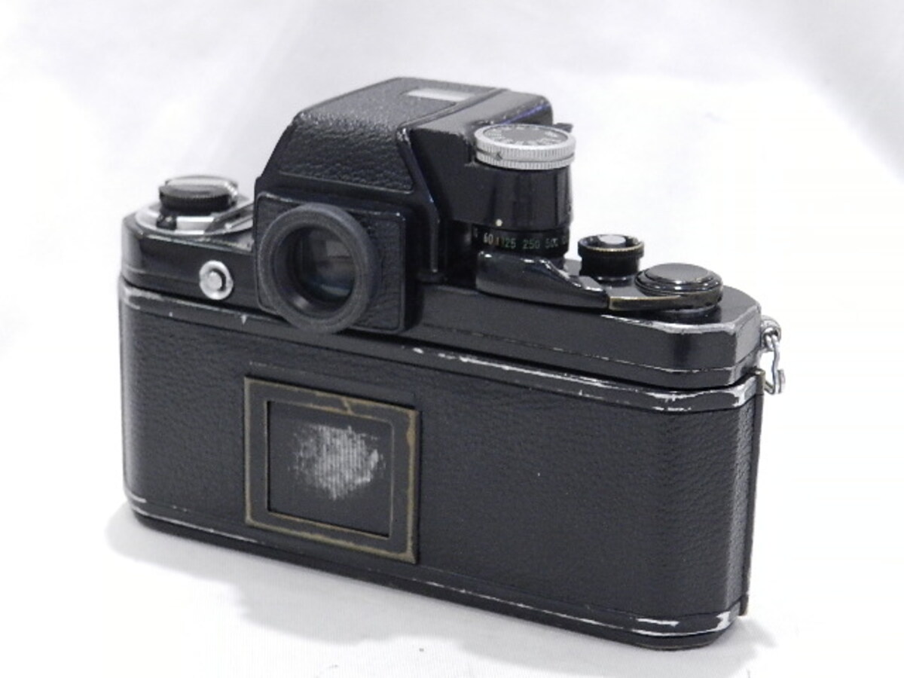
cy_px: 339
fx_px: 2194
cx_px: 452
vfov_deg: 17.6
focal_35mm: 84
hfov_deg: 23.3
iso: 800
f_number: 4.4
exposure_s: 1/30
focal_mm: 14.9
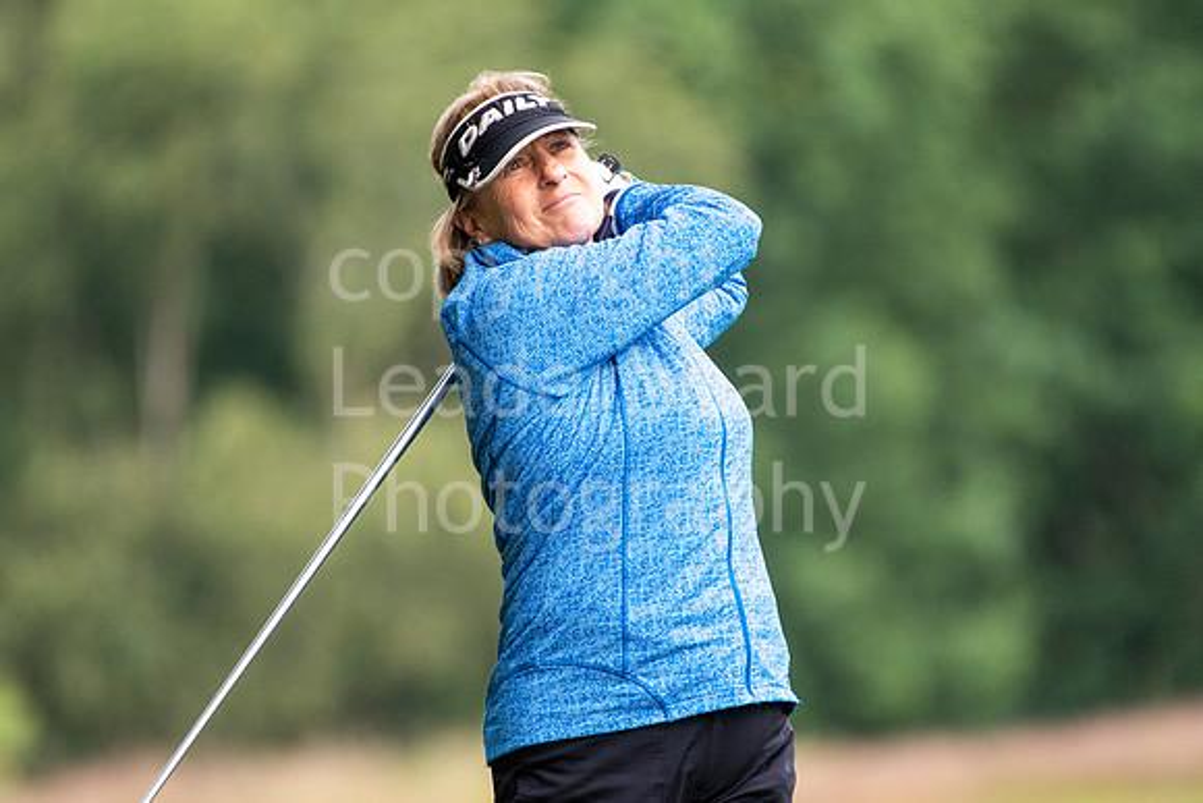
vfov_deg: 2.0
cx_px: 602
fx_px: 22560
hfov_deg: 3.1
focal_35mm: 675
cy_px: 402
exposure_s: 1/1000
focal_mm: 450
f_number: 5.6
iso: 1250
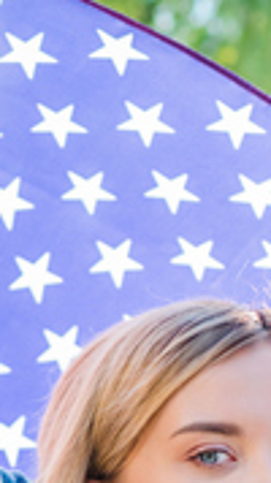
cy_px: 560
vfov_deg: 14.0
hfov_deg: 8.1
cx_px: -22
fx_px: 1905
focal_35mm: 149
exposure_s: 1/1600
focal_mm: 35
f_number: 2.8
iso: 250
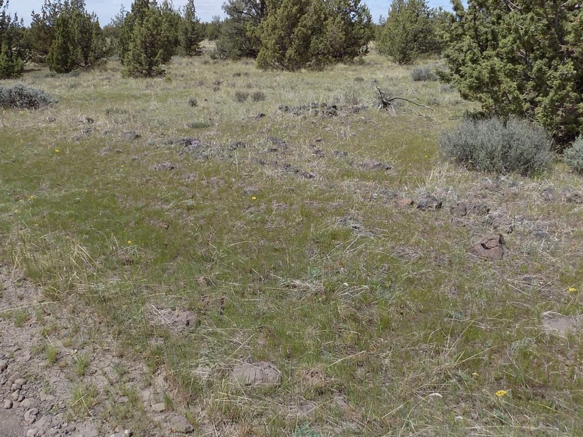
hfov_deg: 55.3
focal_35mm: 33
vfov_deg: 42.9
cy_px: 194
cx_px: 262
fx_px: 556
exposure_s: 1/1500
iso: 80
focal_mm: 4
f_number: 3.1
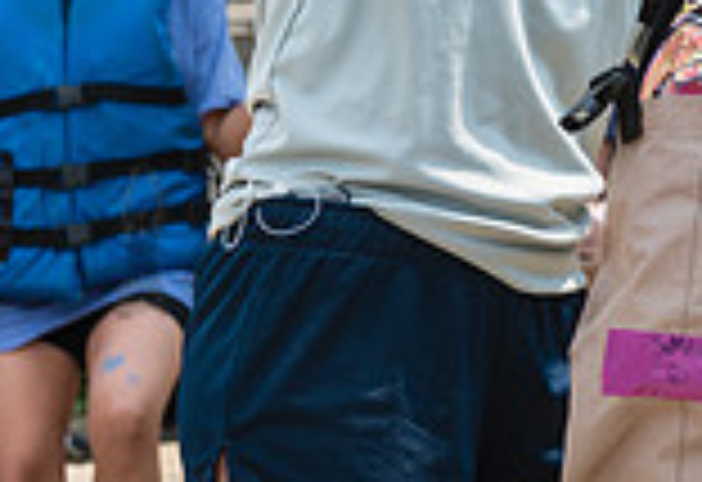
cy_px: 74
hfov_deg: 5.9
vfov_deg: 4.0
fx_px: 6846
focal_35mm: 348
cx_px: 575
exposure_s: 1/500
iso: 160
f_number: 5
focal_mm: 83
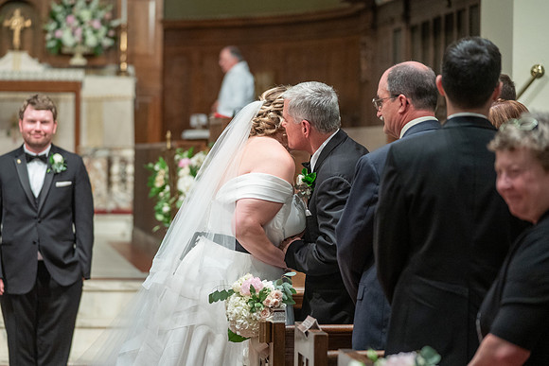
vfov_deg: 12.0
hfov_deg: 17.8
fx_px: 1748
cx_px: 241
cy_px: 206
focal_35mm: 115
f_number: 2.8
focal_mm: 101
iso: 2000
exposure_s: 1/160
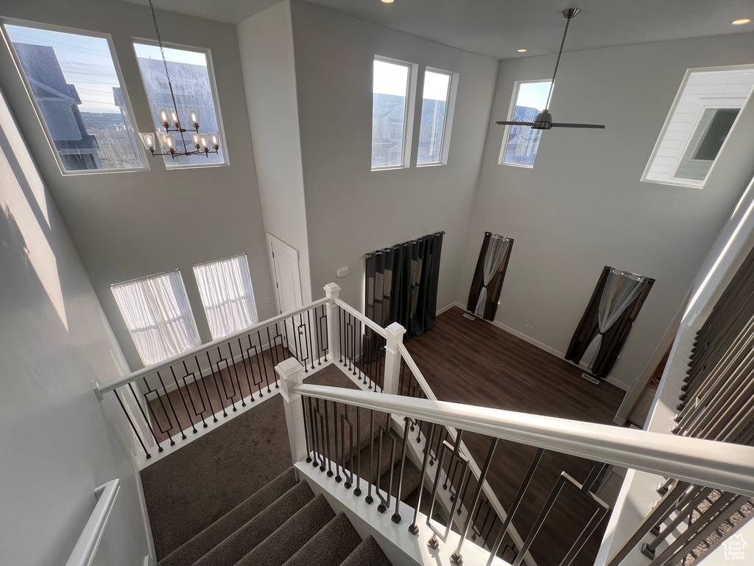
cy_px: 283
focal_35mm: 13
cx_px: 377
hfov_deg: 106.2
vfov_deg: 89.9
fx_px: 283
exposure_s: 1/268
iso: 32
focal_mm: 1.57
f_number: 1.8
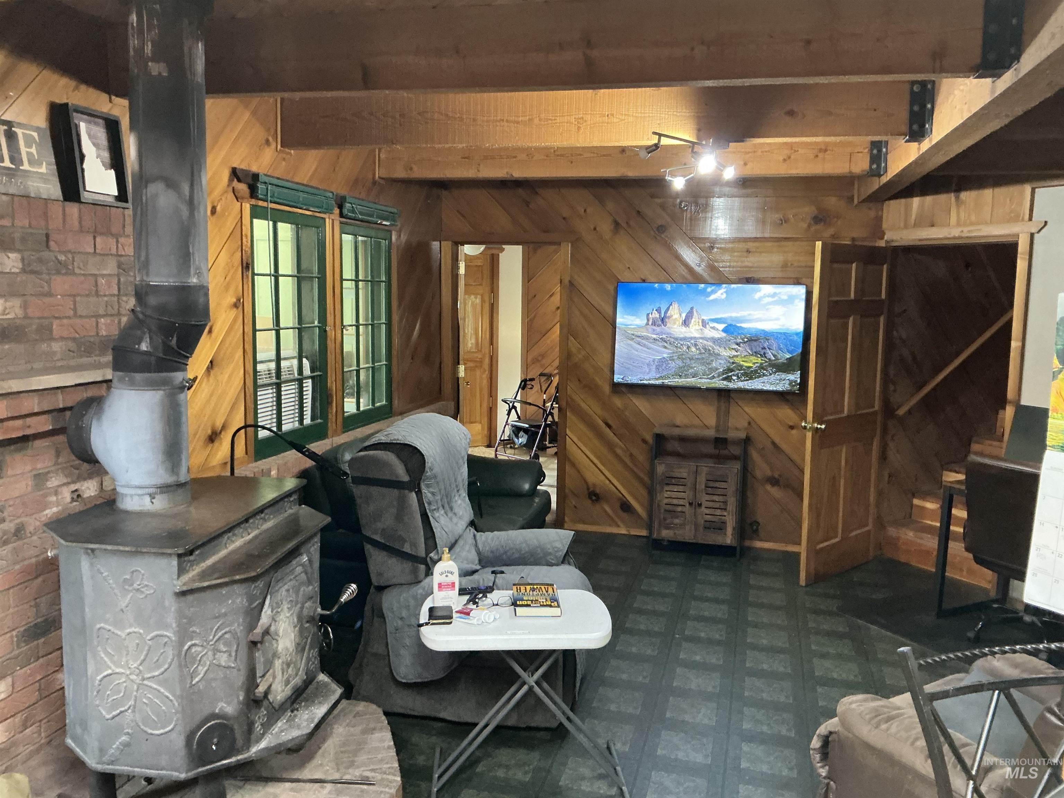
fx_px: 861
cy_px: 399
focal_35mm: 28
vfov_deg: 49.7
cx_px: 532
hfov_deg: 63.4
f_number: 1.8
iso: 320
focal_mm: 3
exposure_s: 1/30
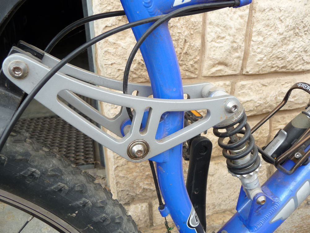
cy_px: 116
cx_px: 155
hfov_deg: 56.8
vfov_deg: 44.2
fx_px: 287
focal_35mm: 32
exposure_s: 1/160
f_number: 3.5
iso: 100
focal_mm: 5.3
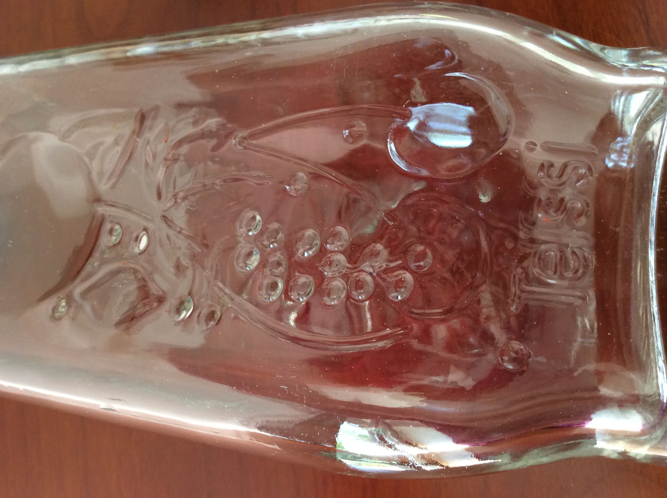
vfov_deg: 44.1
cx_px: 334
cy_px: 249
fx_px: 616
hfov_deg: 56.9
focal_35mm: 32
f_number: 2.4
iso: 80
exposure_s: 1/25
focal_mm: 3.3
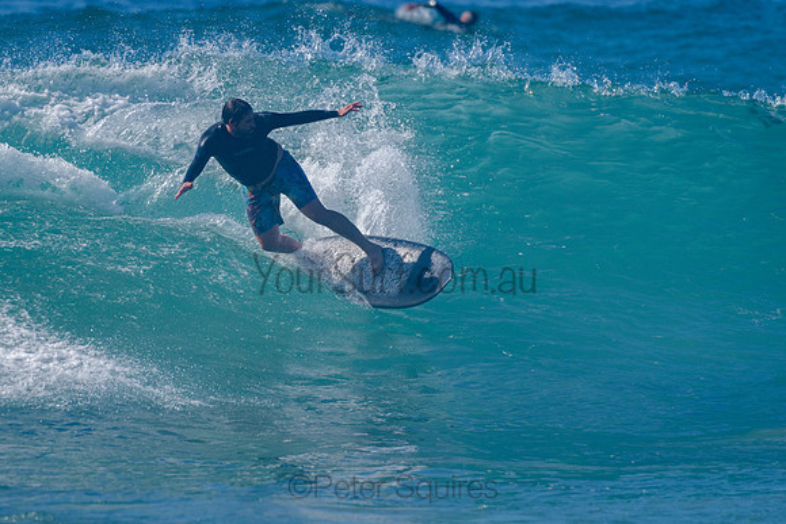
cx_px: 347
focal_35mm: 613
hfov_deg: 3.4
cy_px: 219
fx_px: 13382
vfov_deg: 2.2
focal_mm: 500
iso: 160
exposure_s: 1/2000
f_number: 5.6
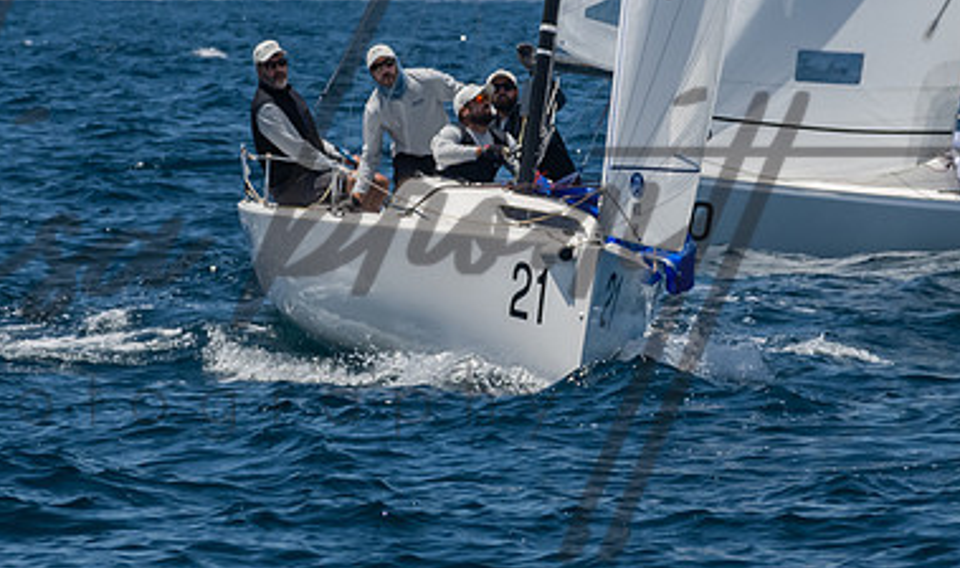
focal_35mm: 604
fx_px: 15566
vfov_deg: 2.1
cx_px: 372
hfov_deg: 3.5
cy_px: 313
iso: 640
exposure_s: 1/1000
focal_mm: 230
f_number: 14
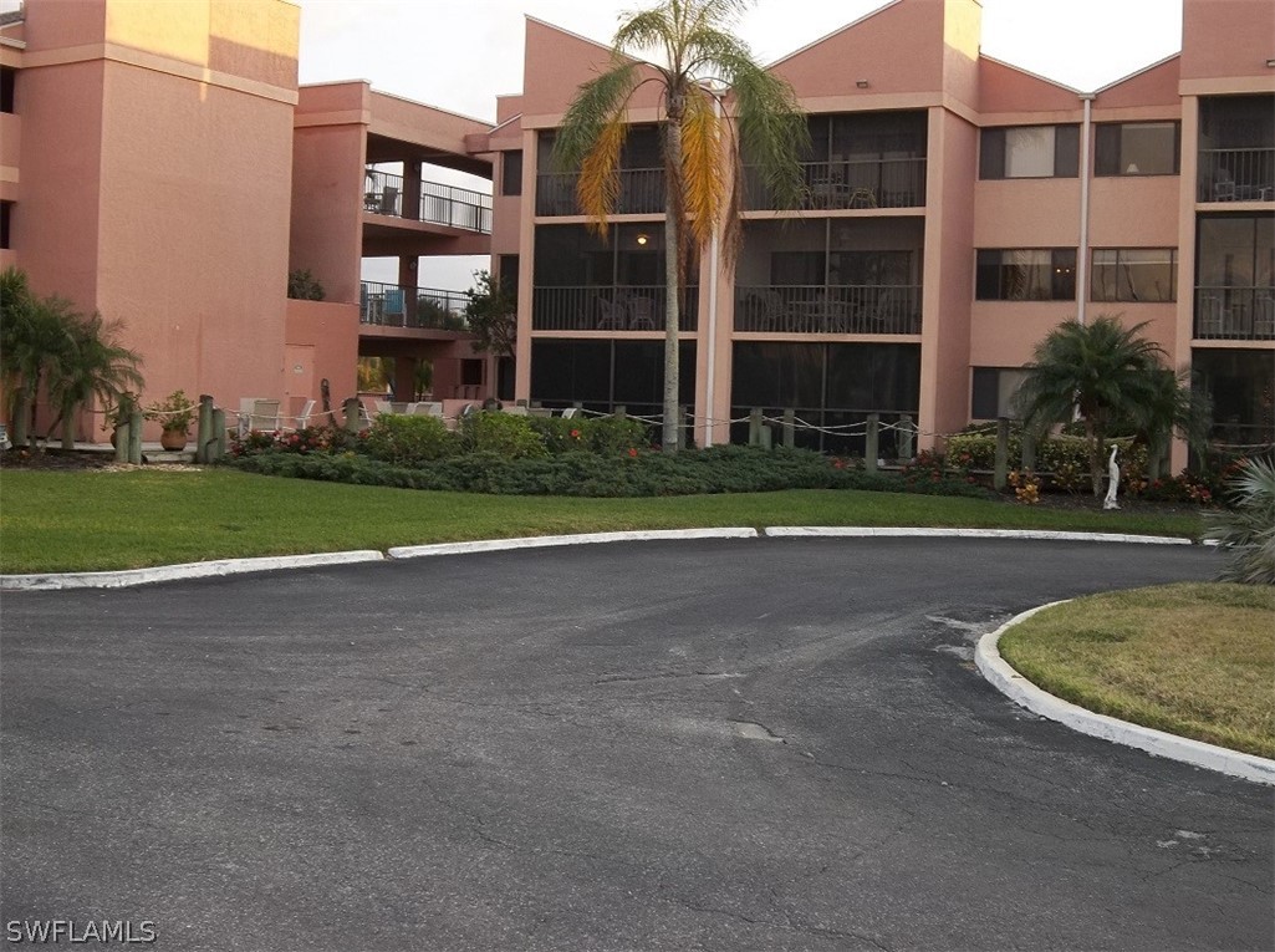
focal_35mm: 44
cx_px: 638
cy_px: 476
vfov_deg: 32.8
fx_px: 1618
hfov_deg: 43.0
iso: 80
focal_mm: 7.8
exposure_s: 1/80
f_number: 4.5
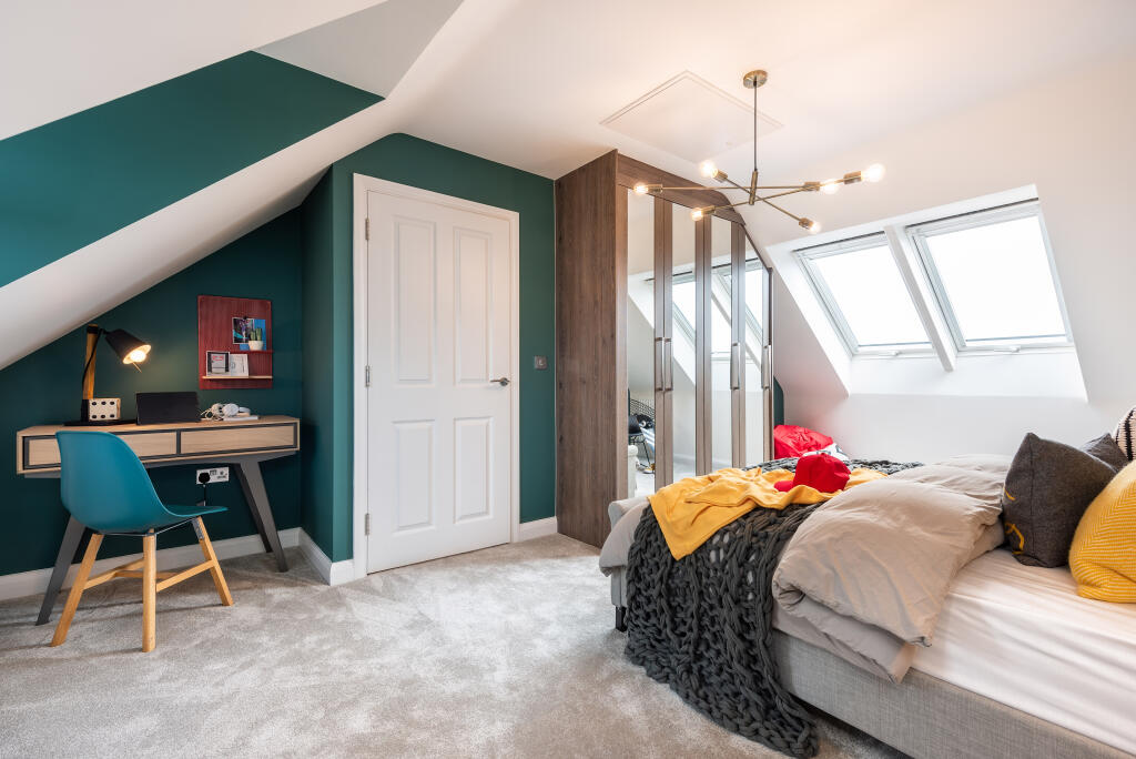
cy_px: 380
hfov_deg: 96.7
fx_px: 505
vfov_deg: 73.8
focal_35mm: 16
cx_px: 568
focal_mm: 16
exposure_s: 1/25
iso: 64
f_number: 8
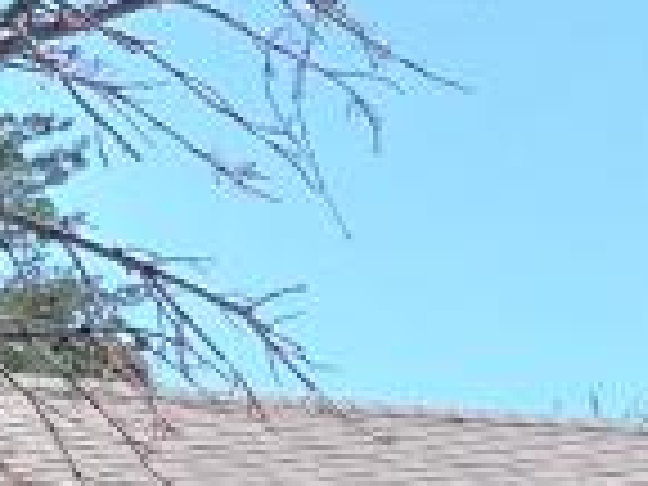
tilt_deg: +5.5
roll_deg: +0.1
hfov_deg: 8.7
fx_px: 3463
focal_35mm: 185
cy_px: 850
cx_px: 1976
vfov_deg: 7.8
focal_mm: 4.25
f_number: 1.8
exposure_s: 1/3401
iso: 25
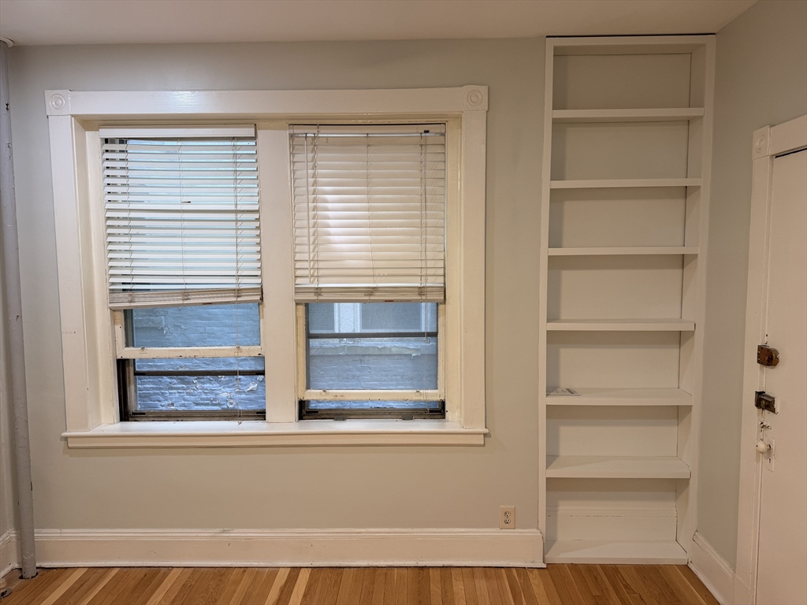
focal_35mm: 24
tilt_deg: -4.9
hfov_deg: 71.6
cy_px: 302
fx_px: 560
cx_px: 404
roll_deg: +0.4
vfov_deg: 56.8
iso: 80
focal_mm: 6.76
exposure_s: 1/62
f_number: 1.78
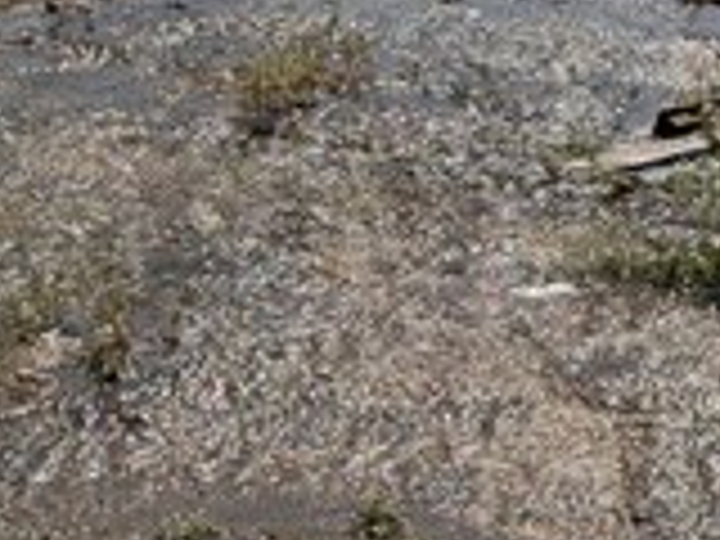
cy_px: 189
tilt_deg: -21.0
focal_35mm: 120
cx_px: 0
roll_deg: +0.3
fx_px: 2496
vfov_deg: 12.3
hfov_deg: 16.1
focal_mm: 6.76
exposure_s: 1/4975
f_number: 1.78
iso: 64
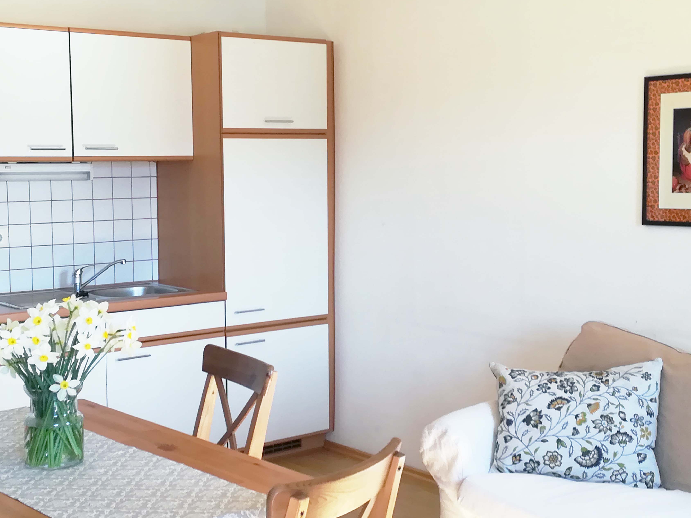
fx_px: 938
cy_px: 286
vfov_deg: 30.9
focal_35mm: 47
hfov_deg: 40.3
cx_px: 298
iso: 64
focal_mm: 3.83
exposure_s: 1/50
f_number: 2.2
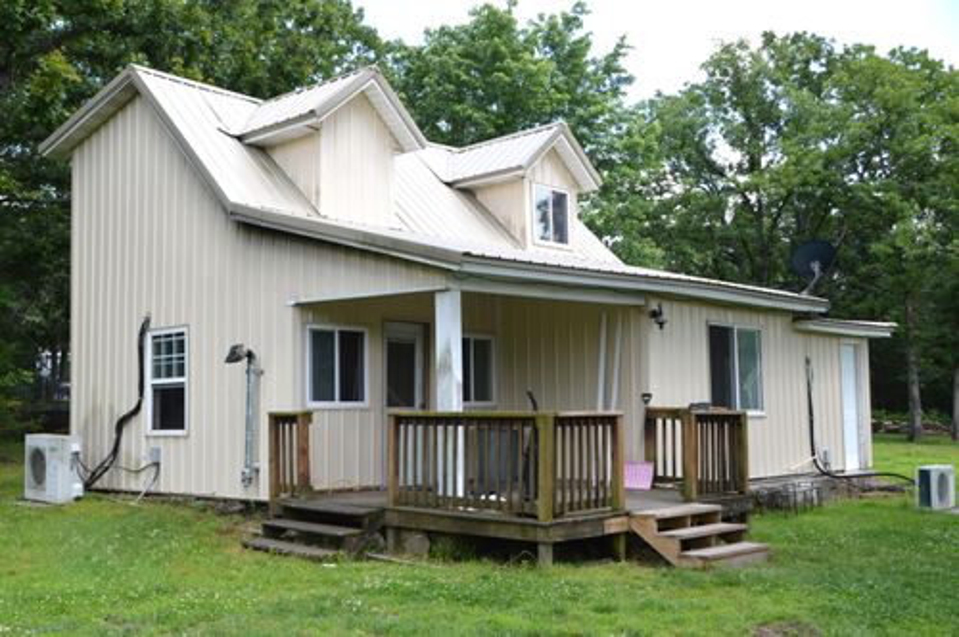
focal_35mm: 39
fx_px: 1038
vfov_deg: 34.1
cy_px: 318
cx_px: 480
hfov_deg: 49.6
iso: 100
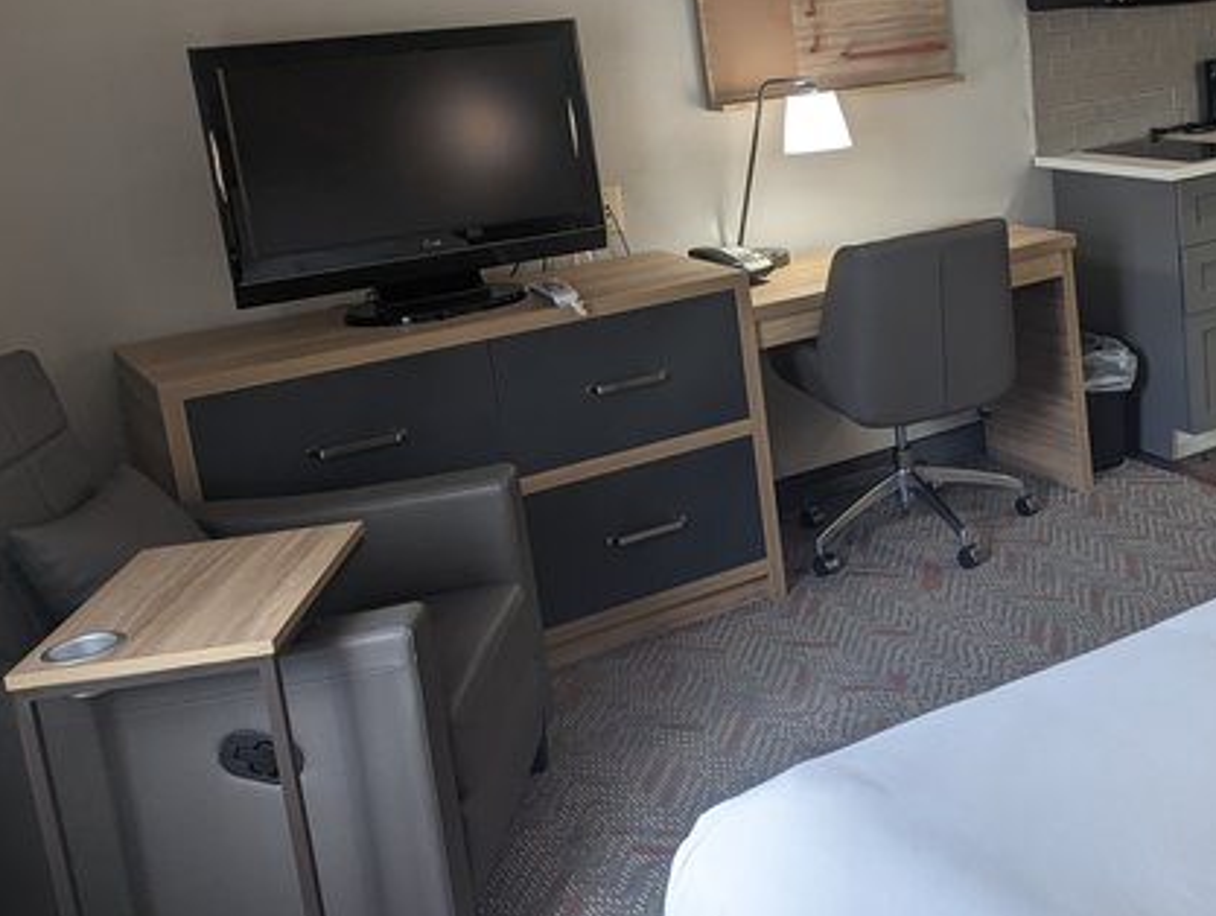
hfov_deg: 38.4
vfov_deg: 31.3
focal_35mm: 46
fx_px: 1618
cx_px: 1094
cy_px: 300
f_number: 1.85
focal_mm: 6.81
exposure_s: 1/40
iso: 62
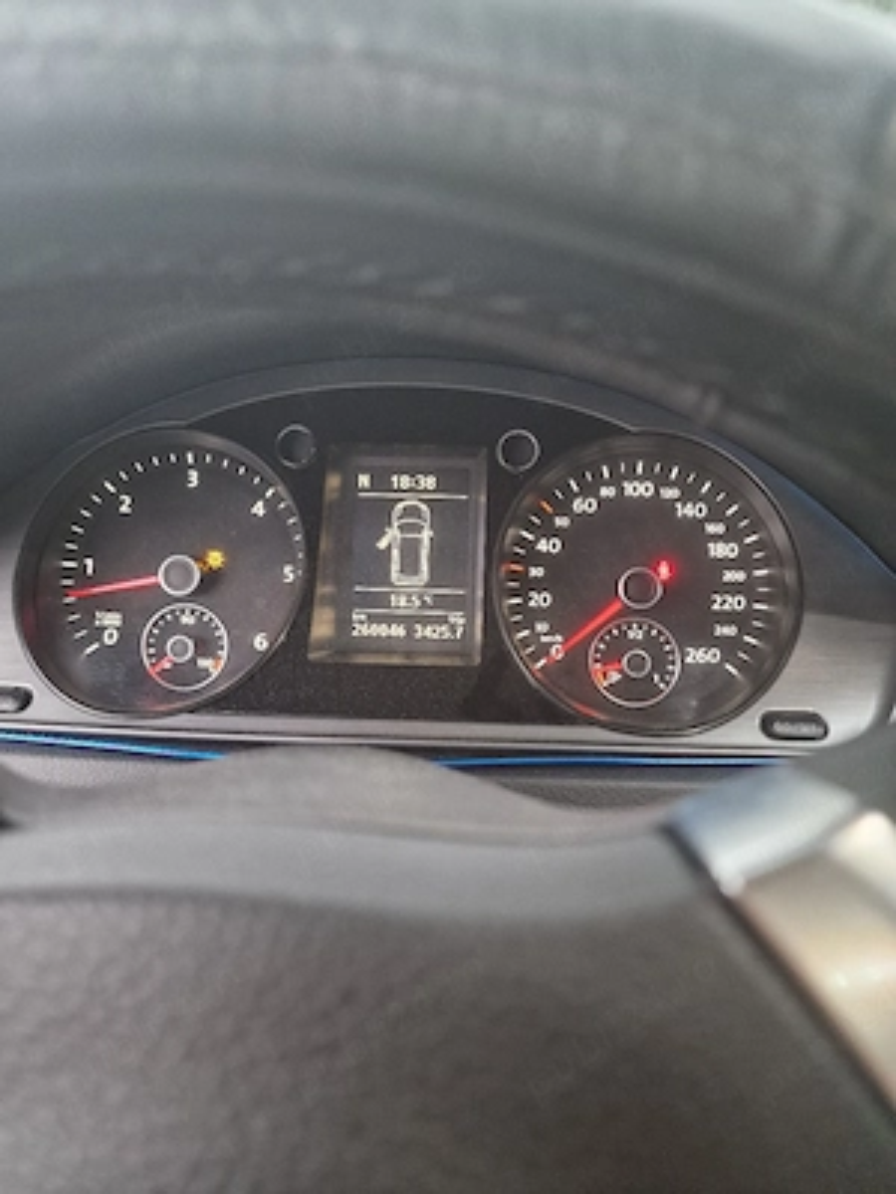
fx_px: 794
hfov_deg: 58.9
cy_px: 597
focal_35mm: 23
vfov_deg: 73.9
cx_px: 448
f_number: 1.8
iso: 800
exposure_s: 1/60.2
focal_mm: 6.4
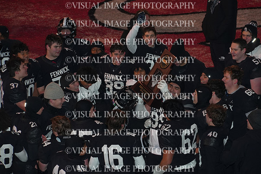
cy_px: 87
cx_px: 130
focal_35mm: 202
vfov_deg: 6.8
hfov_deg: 10.2
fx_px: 1465
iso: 1600
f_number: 9
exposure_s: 1/125
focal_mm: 135
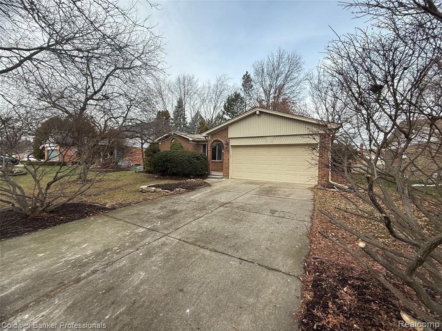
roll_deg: -1.1
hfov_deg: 102.1
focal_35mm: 14
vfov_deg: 85.7
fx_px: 179
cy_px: 166
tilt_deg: -1.6
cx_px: 221
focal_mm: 2.22
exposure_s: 1/413
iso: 50
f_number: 2.2
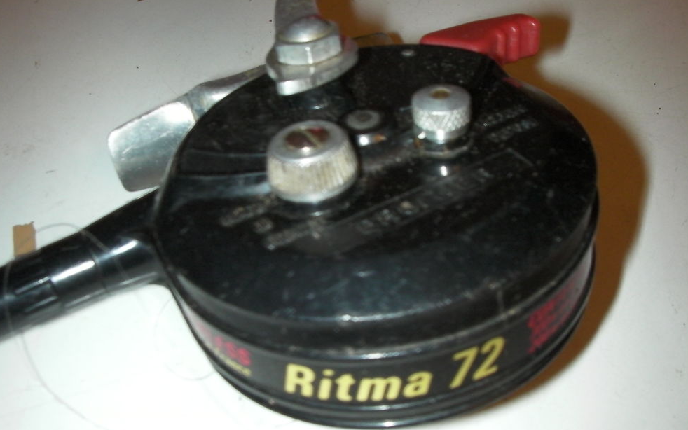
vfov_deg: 31.2
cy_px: 233
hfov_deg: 48.2
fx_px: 769
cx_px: 341
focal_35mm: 41
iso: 200
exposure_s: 1/30
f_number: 5.6
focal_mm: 6.3
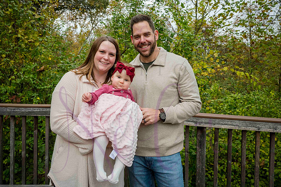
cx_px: 139
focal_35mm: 29
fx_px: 225
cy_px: 75
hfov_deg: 64.0
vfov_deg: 45.0
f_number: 6.3
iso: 400
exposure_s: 1/640
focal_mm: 24
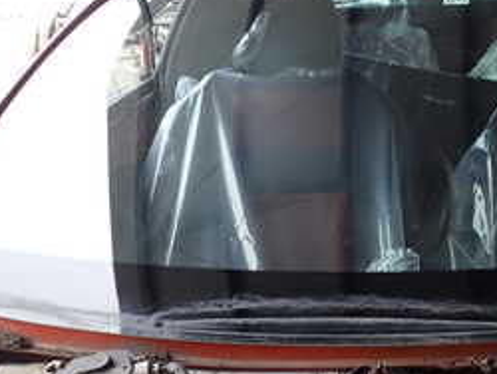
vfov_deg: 24.4
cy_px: 147
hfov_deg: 30.2
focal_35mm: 60
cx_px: 479
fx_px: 862
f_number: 2.8
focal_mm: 4.5
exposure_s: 1/100
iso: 100
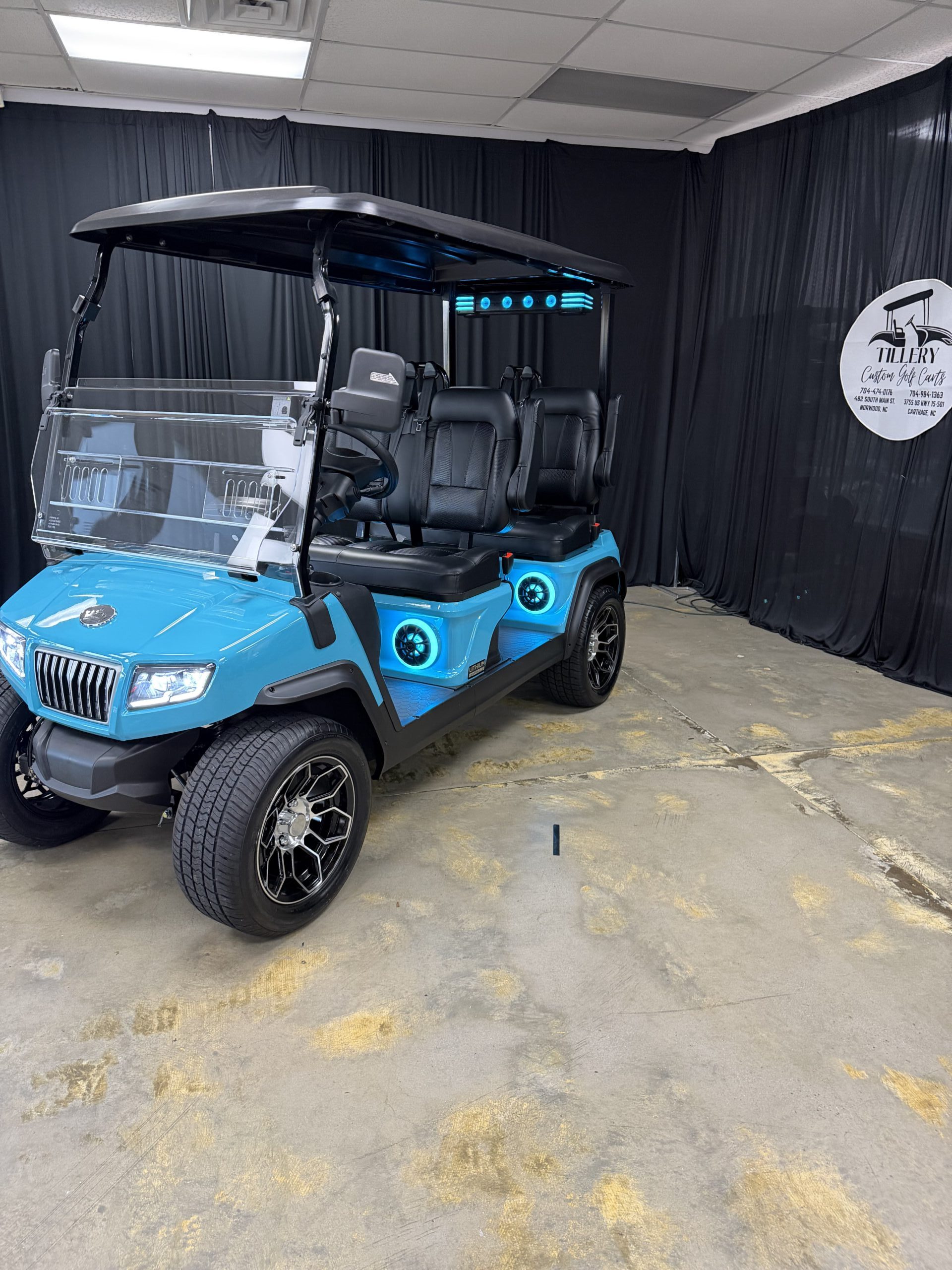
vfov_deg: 71.6
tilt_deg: -15.6
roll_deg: -1.8
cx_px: 476
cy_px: 635
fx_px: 880
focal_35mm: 24
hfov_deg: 56.8
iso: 400
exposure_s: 1/60
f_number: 1.78
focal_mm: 6.76
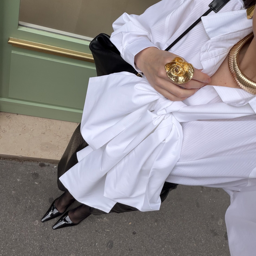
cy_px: 94
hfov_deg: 46.0
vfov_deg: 45.6
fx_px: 301
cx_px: 128
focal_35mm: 36
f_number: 1.9
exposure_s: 1/513
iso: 32
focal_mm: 2.71
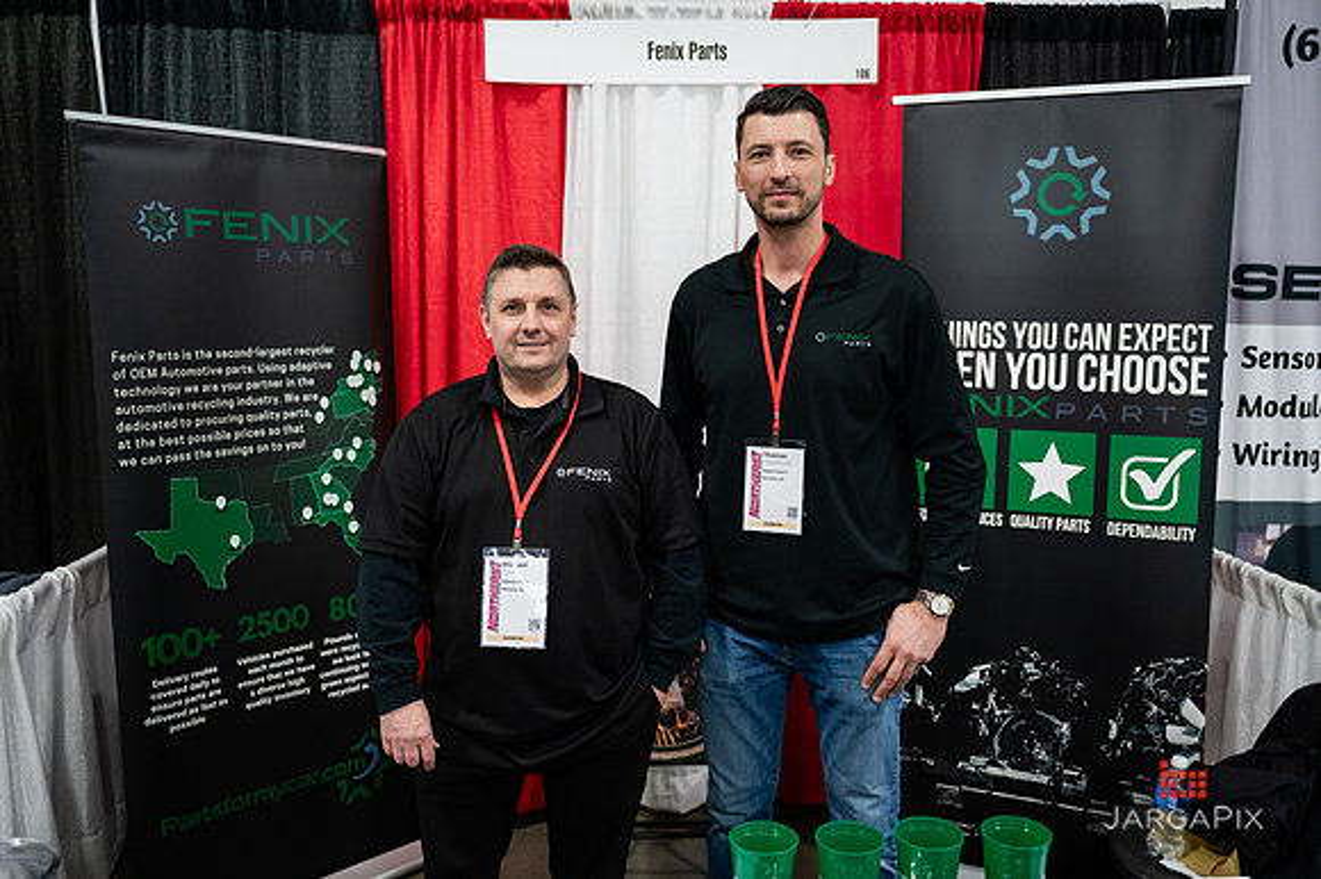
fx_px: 1162
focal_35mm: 32
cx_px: 661
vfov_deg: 41.4
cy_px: 438
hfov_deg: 59.2
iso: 3200
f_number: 3.2
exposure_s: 1/200
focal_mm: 31.5
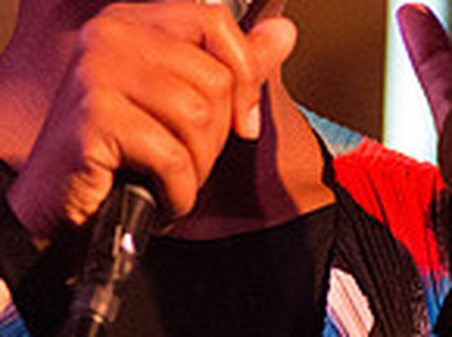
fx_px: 8896
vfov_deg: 2.2
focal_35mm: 683
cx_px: 310
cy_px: -267
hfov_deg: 2.9
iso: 6400
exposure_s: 1/160
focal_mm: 120
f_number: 2.8
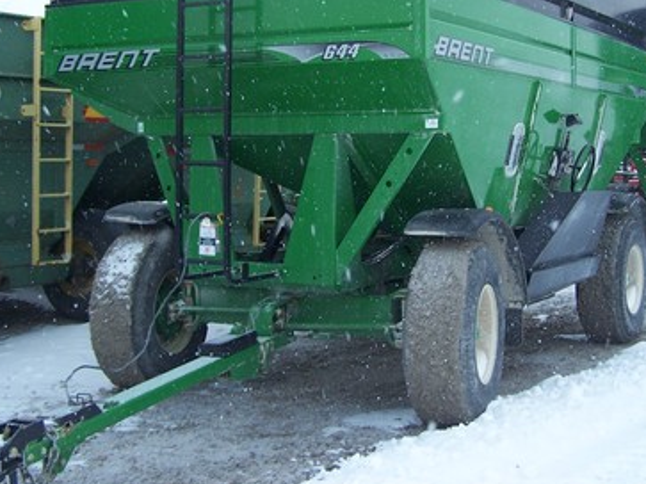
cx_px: 370
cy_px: 133
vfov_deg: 25.4
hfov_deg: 33.7
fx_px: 1063
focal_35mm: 57
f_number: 2.8
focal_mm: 6.3
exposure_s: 1/250
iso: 80
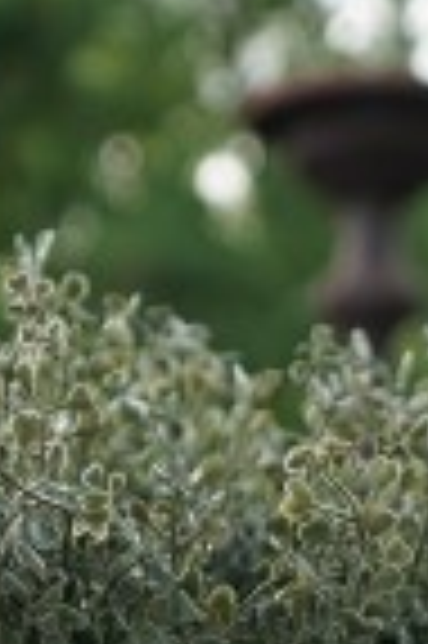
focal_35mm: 155
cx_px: 113
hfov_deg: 8.8
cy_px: 1058
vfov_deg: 12.4
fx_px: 2771
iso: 100
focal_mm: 37
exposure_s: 1/60
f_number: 4
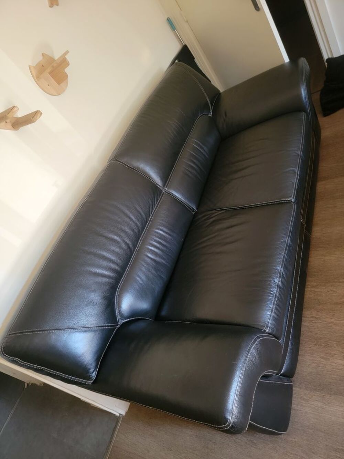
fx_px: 318
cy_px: 230
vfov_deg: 71.6
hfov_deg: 56.8
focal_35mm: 24
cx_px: 172
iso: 500
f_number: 1.8
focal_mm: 6.7
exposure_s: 1/33.3
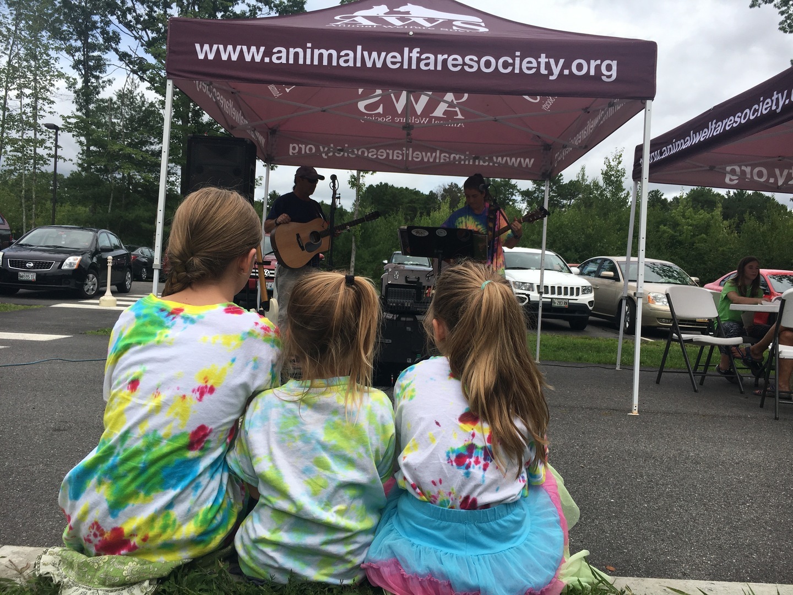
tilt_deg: -0.7
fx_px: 664
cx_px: 396
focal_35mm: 29
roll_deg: -3.3
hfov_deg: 61.7
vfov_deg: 48.2
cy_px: 298
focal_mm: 4.15
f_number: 2.2
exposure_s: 1/1261
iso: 25
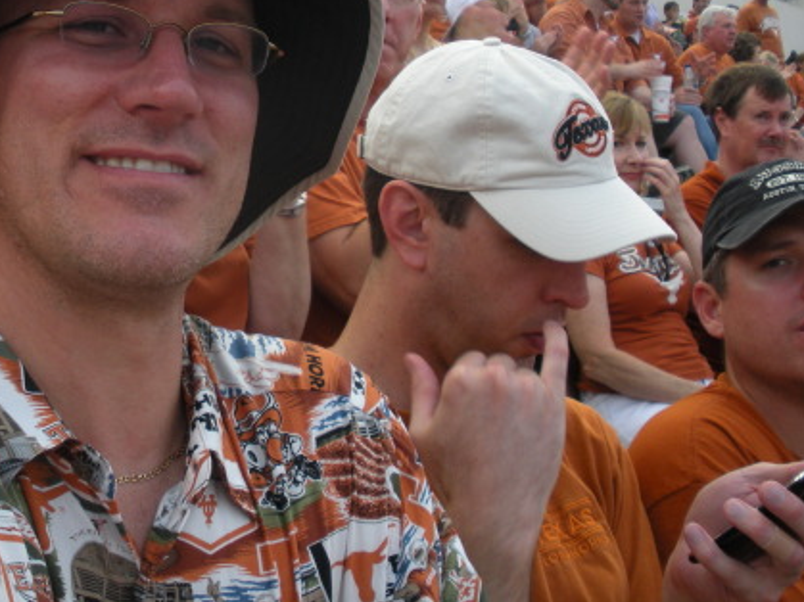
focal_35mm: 55
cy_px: 173
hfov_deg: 34.6
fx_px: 1277
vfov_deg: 26.3
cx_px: 263
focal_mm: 6.3
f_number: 3.5
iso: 64
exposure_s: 1/62
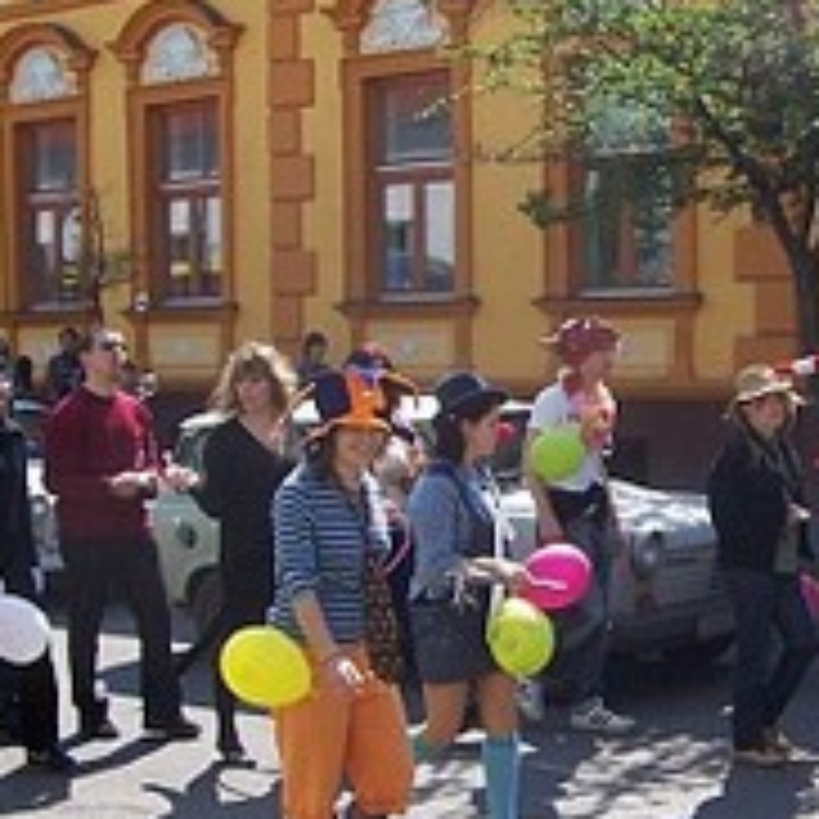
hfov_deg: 25.3
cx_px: 747
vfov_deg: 26.1
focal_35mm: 66
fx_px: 1767
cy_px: 482
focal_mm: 5.6
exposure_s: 1/250
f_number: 5.6
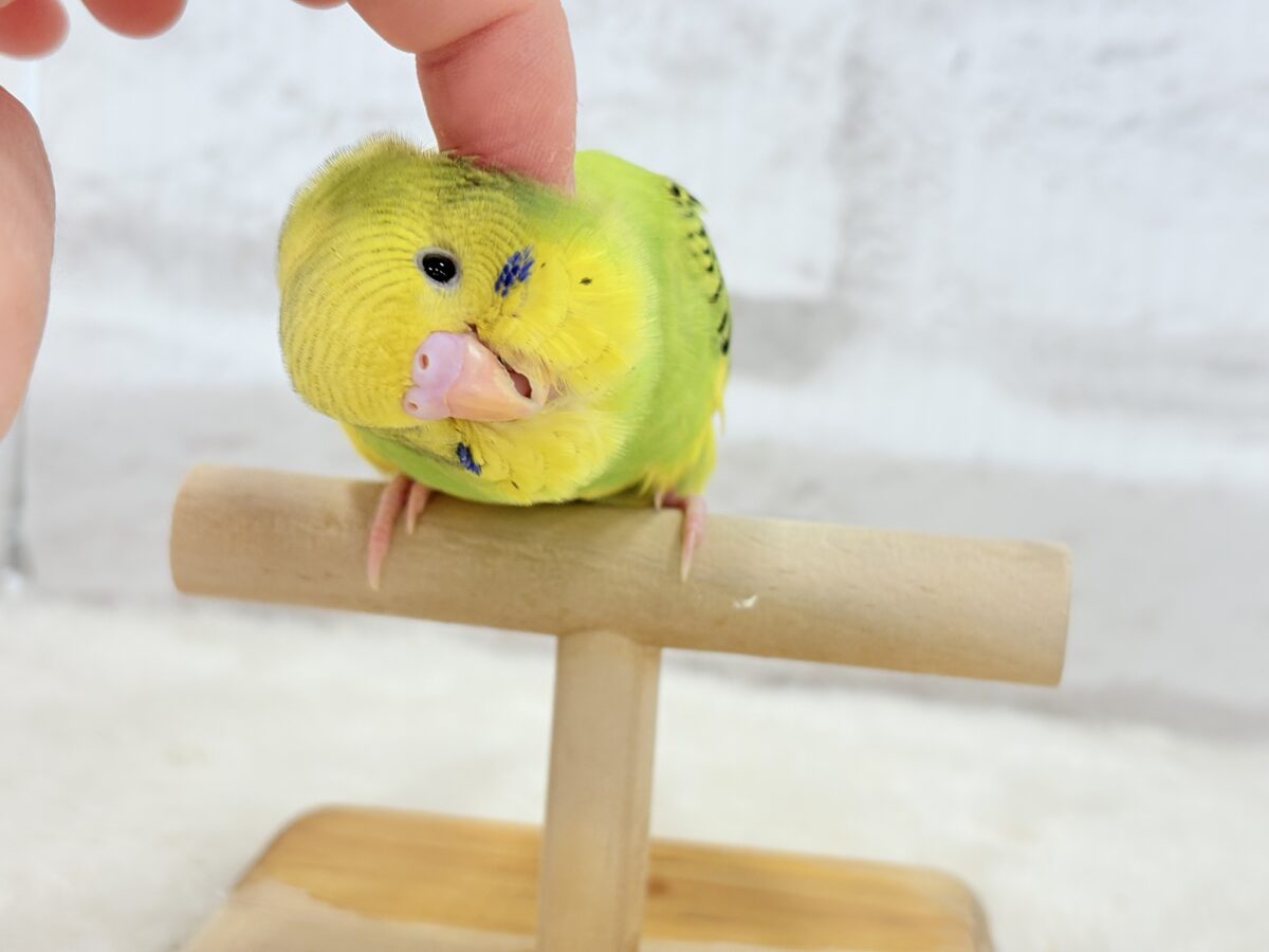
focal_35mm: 52
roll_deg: -3.9
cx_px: 634
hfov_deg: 36.8
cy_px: 476
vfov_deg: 28.0
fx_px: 1906
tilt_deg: -9.3
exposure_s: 1/100
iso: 64
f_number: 1.6
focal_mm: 5.96
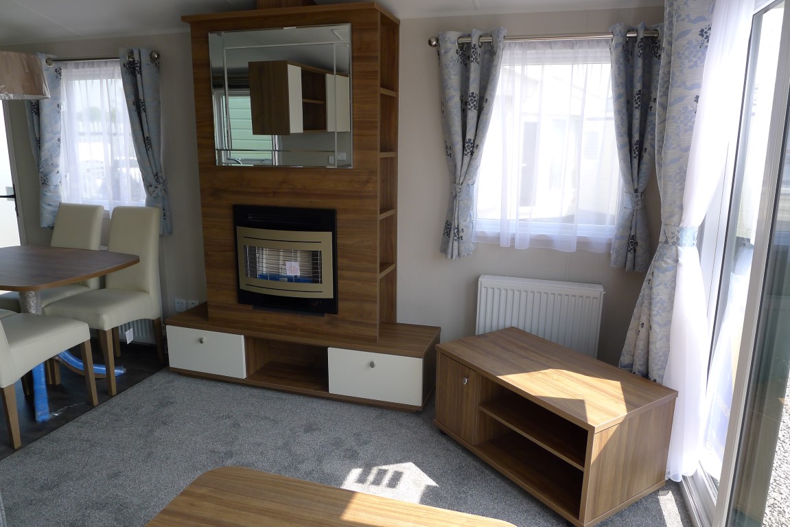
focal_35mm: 24
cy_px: 264
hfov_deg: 73.7
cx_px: 395
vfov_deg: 53.2
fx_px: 527
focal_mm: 5.1
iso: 80
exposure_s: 1/250
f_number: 2.8
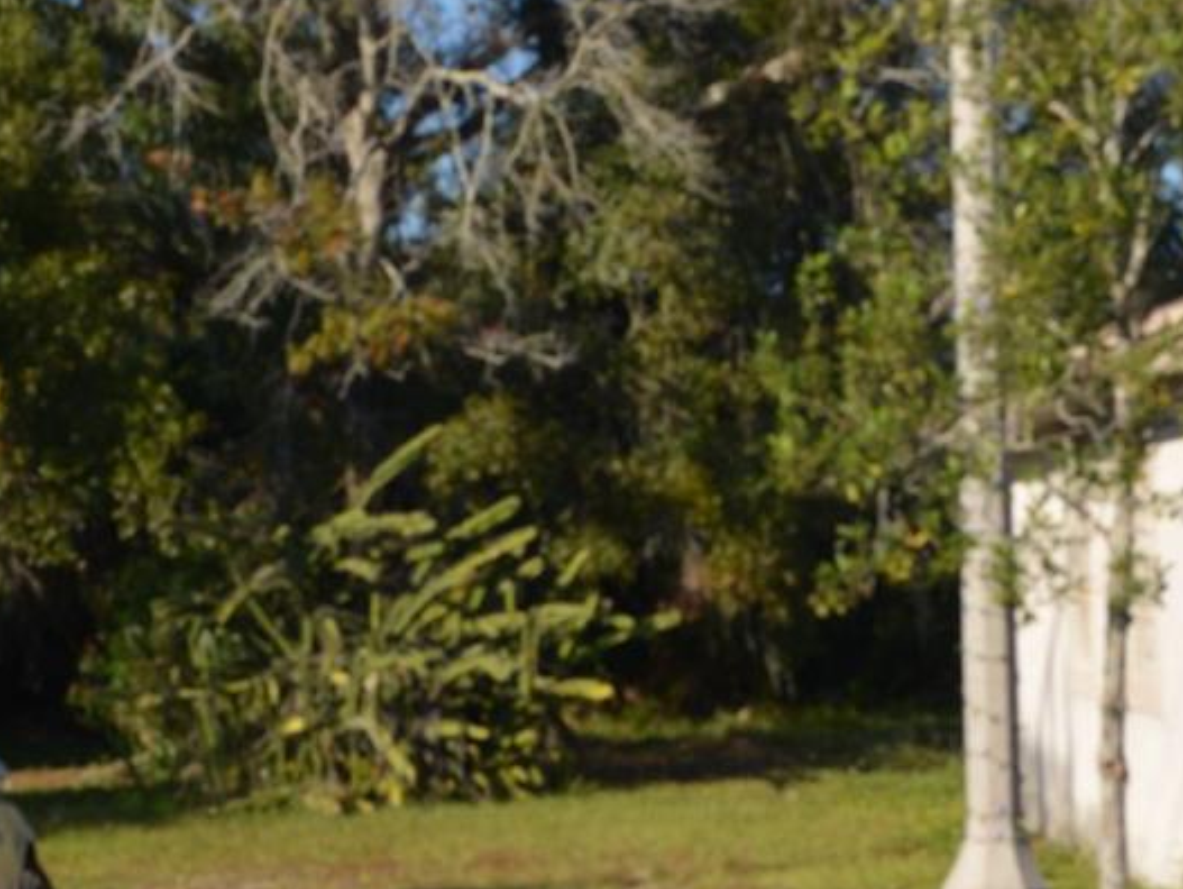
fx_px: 3591
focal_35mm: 105
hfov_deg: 18.7
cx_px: 586
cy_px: 813
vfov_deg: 14.0
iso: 100
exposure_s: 1/200
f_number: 9
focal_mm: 24
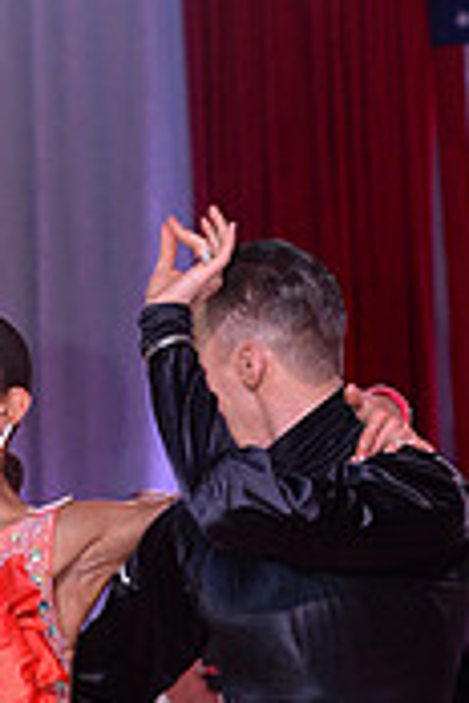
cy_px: 909
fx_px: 4885
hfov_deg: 5.5
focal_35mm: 250
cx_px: 87
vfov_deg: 8.1
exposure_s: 1/250
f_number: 5
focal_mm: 75
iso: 2000
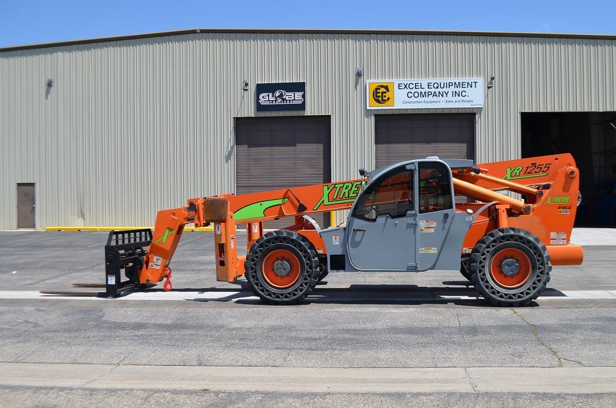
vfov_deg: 39.8
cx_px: 308
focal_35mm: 33
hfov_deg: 57.3
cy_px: 204
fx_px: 563
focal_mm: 22
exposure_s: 1/250
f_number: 8
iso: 100
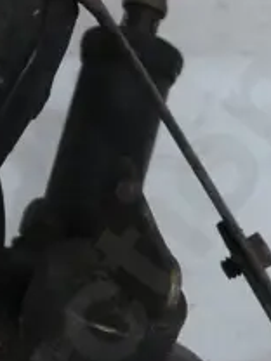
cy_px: 380
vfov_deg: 9.9
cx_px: 60
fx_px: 2056
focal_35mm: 197
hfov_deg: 7.5
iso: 3200
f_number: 4.4
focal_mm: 20
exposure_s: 1/60
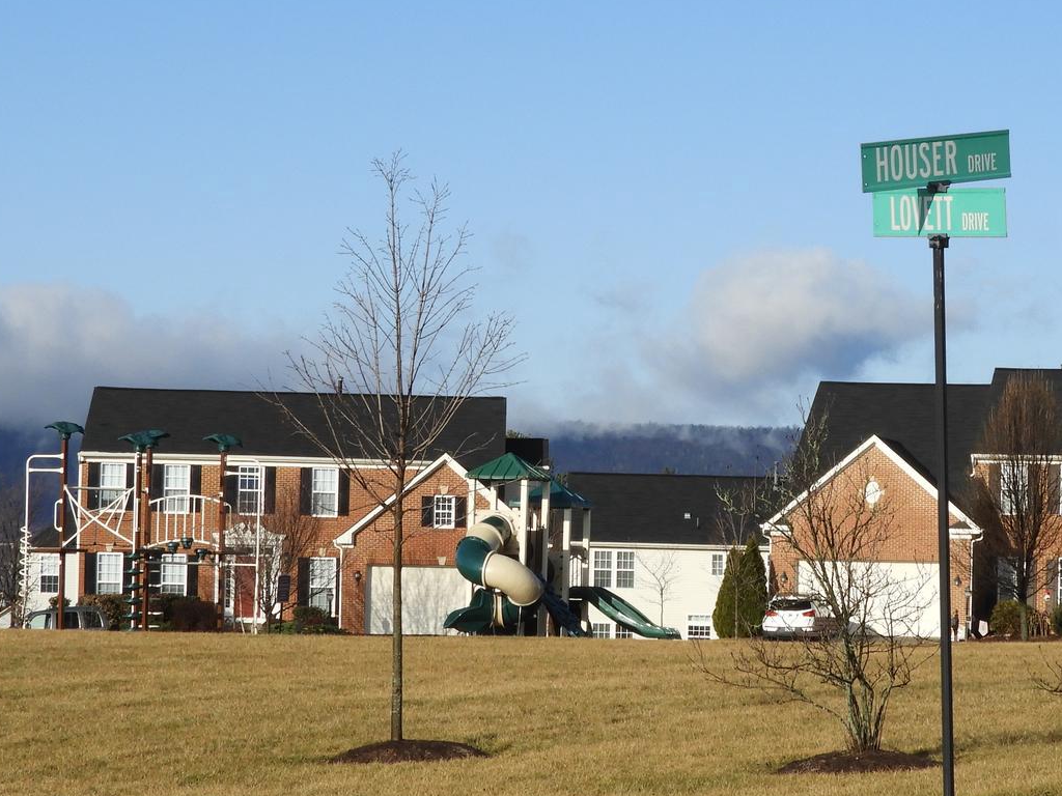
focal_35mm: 140
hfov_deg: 14.1
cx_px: 682
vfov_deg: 10.6
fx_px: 4295
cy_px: 374
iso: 100
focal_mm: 12.5
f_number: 4.5
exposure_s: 1/1000
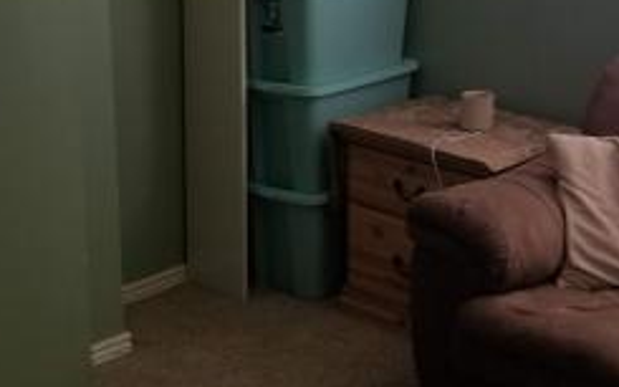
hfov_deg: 27.8
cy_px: 5
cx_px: 526
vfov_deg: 17.7
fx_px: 1214
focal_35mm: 72
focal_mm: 4.3
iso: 125
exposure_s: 1/120
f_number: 1.7
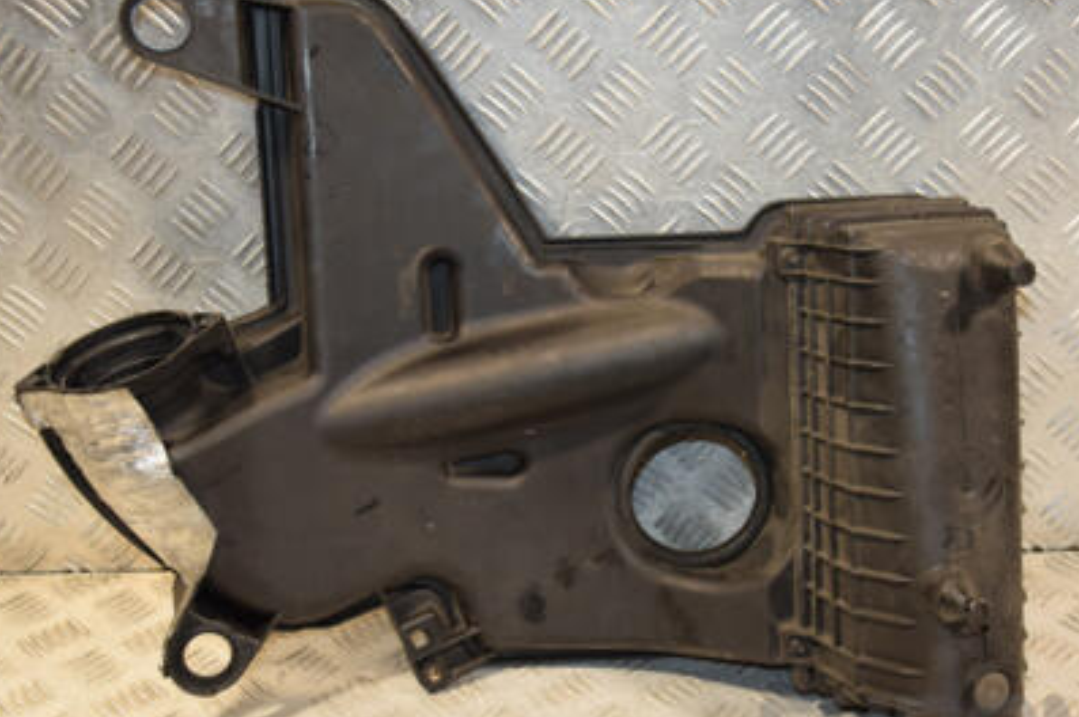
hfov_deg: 33.7
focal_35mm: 59
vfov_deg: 23.0
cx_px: 709
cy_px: 375
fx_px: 1767
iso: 800
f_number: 5
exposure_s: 1/160
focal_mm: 26
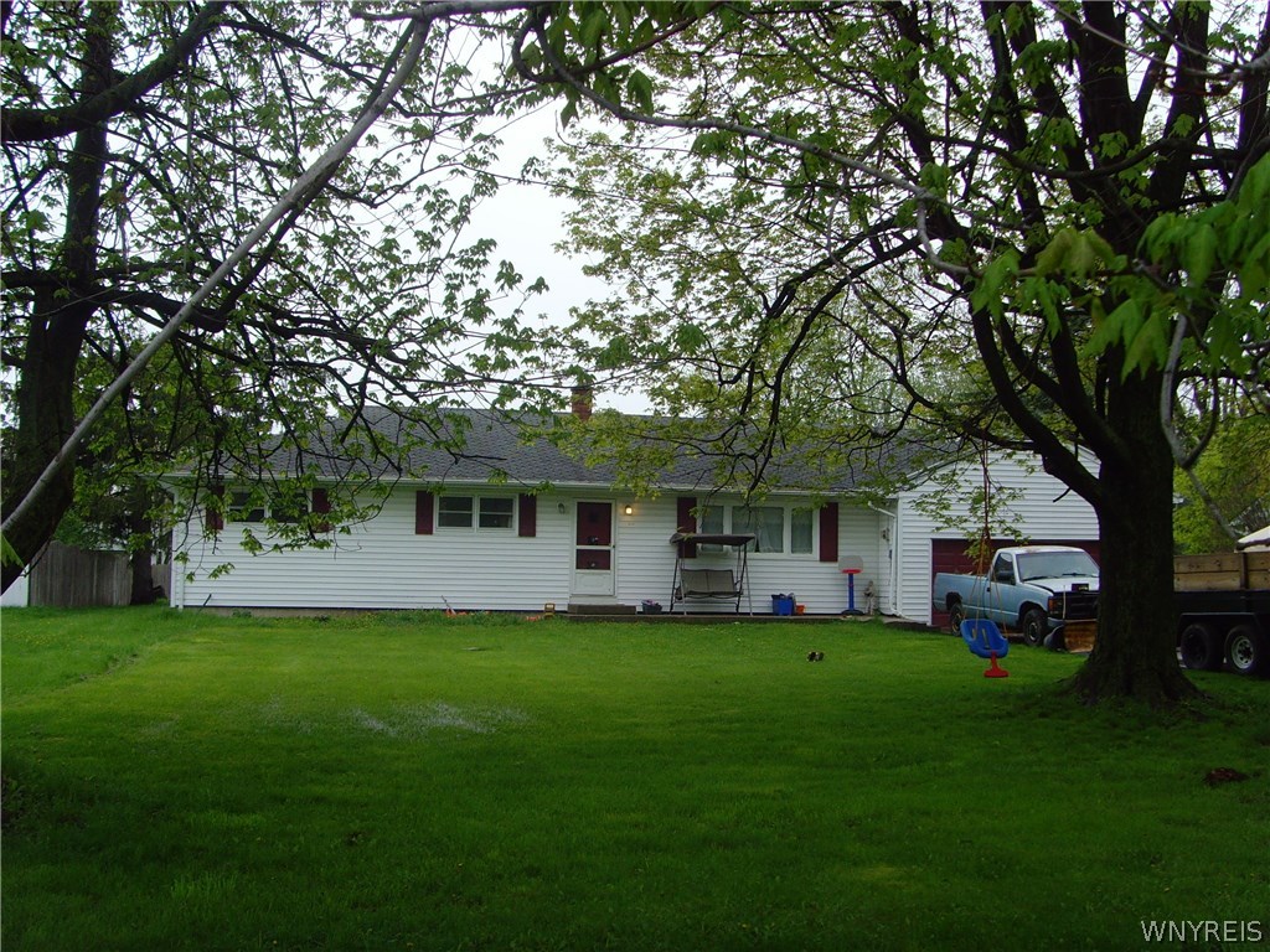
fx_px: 1431
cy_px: 476
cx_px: 635
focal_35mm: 39
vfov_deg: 36.8
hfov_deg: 47.9
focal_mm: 6.6
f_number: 3.5
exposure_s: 1/180
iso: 80
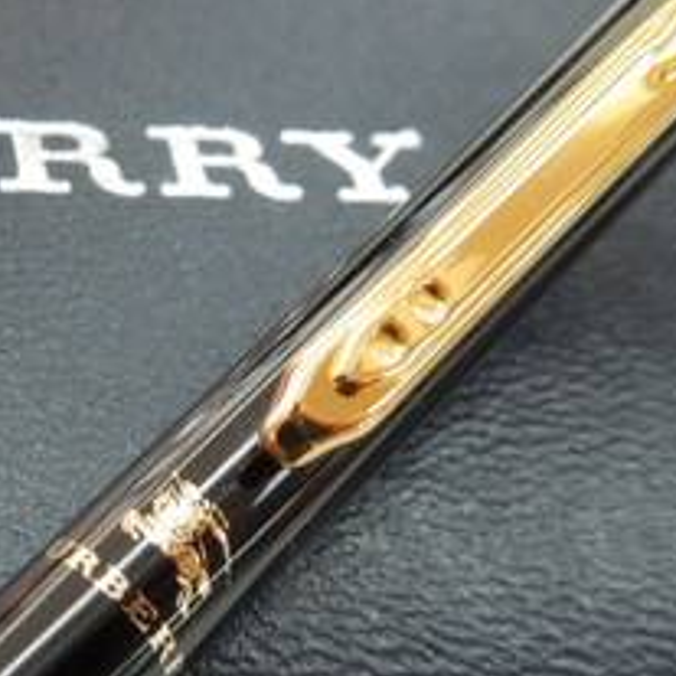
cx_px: 7
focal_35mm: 64
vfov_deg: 26.8
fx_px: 1414
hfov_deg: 25.6
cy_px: 405
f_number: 3.3
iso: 110
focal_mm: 4.5
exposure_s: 1/30
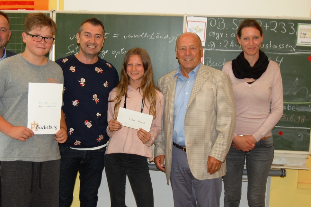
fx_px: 497
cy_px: 118
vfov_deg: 23.5
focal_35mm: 58
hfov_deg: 34.7
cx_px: 136
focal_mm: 31
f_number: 4.5
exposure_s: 1/60
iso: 400
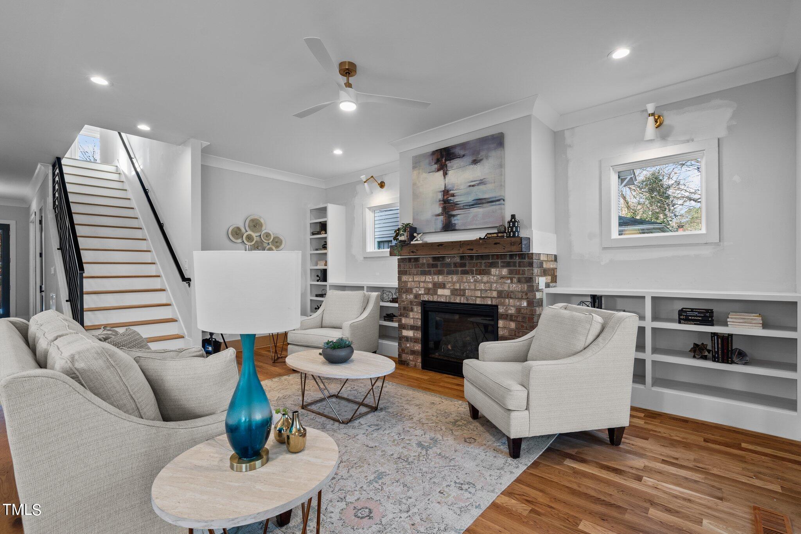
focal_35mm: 16
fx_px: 356
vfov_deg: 73.7
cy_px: 267
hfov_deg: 96.7
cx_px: 400
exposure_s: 1/2
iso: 400
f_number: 8
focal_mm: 16
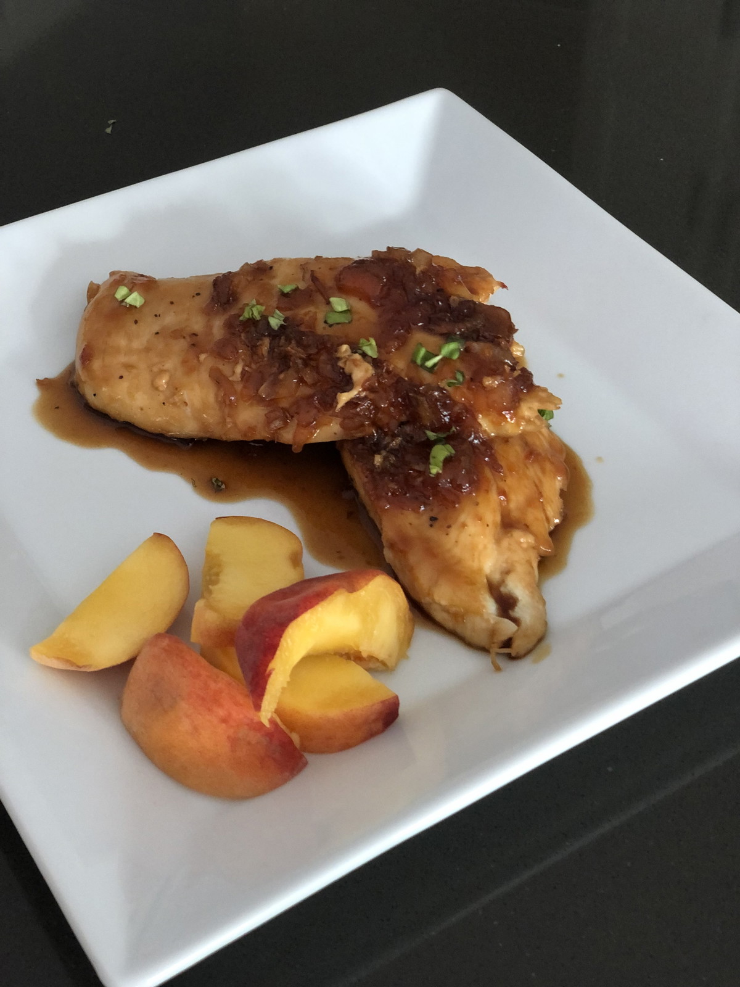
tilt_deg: -44.3
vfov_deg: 36.8
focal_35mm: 52
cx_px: 370
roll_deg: +0.8
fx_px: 1482
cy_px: 494
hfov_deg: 28.0
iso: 160
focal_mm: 6
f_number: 2.4
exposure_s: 1/20
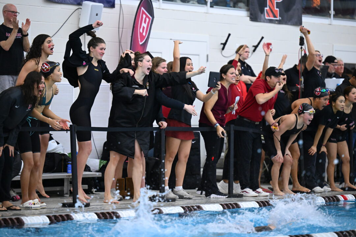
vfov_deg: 9.1
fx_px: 1483
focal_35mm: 150
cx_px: 178
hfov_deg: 13.7
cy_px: 118
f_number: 2.8
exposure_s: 1/2000
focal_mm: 150
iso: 6400
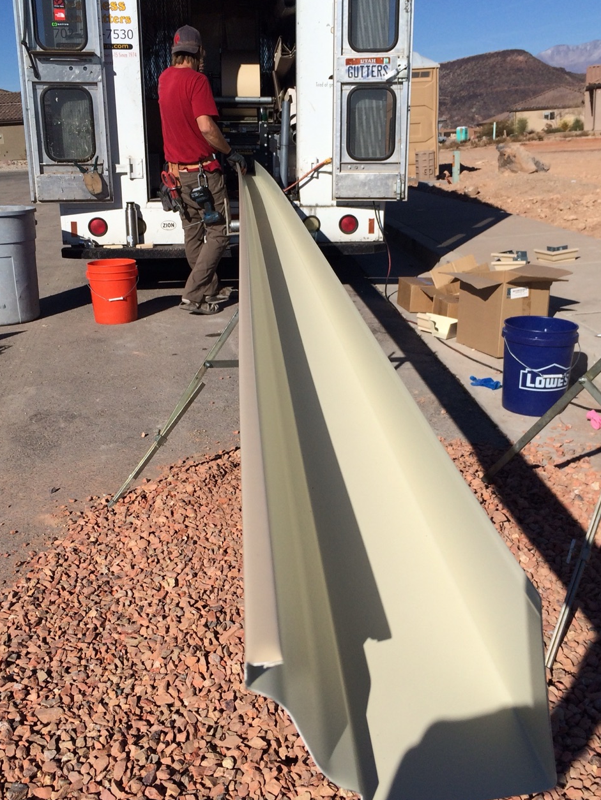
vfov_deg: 50.1
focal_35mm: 37
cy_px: 390
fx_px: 856
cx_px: 285
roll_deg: +4.1
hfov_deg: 38.7
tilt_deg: -15.3
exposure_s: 1/4566
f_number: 2.2
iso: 32
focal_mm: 4.15
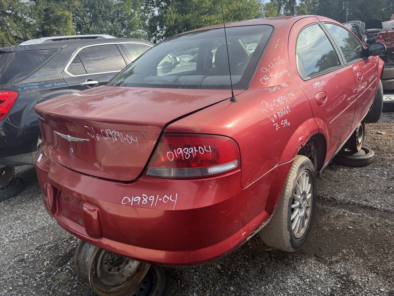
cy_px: 148
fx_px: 273
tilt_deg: -18.5
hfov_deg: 71.6
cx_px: 197
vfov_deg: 56.8
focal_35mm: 24
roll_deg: +7.3
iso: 100
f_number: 1.78
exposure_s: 1/1689
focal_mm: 6.76
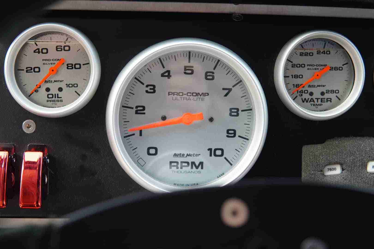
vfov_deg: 29.9
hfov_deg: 43.6
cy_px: 124
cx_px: 187
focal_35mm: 45
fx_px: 467
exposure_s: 1/60
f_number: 4
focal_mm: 30
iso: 500
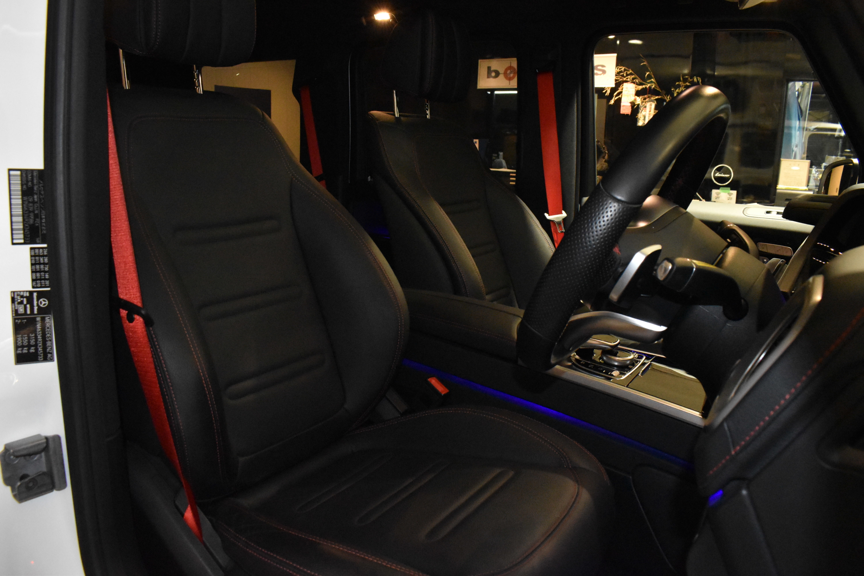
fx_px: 648
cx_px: 432
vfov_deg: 47.9
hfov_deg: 67.4
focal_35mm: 27
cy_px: 288
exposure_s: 1/60
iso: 6400
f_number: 9
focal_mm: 18
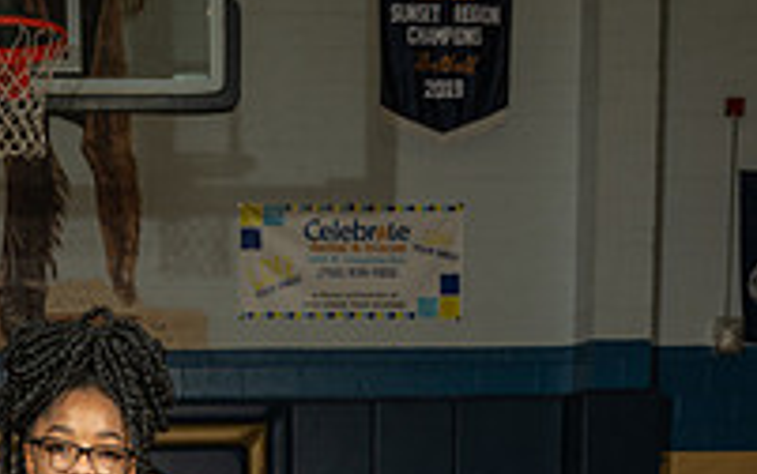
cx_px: 196
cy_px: 831
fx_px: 1693
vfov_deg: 14.2
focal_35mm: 82
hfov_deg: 24.9
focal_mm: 36
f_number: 7.1
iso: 160
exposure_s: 1/200
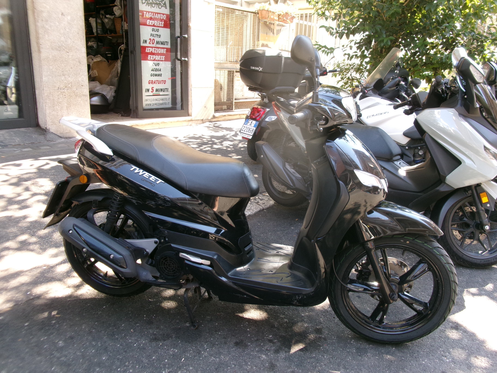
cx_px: 248
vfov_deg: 49.7
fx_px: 402
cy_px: 186
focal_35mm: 28
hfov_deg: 63.4
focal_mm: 5.1
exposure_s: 1/42
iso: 100
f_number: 3.9
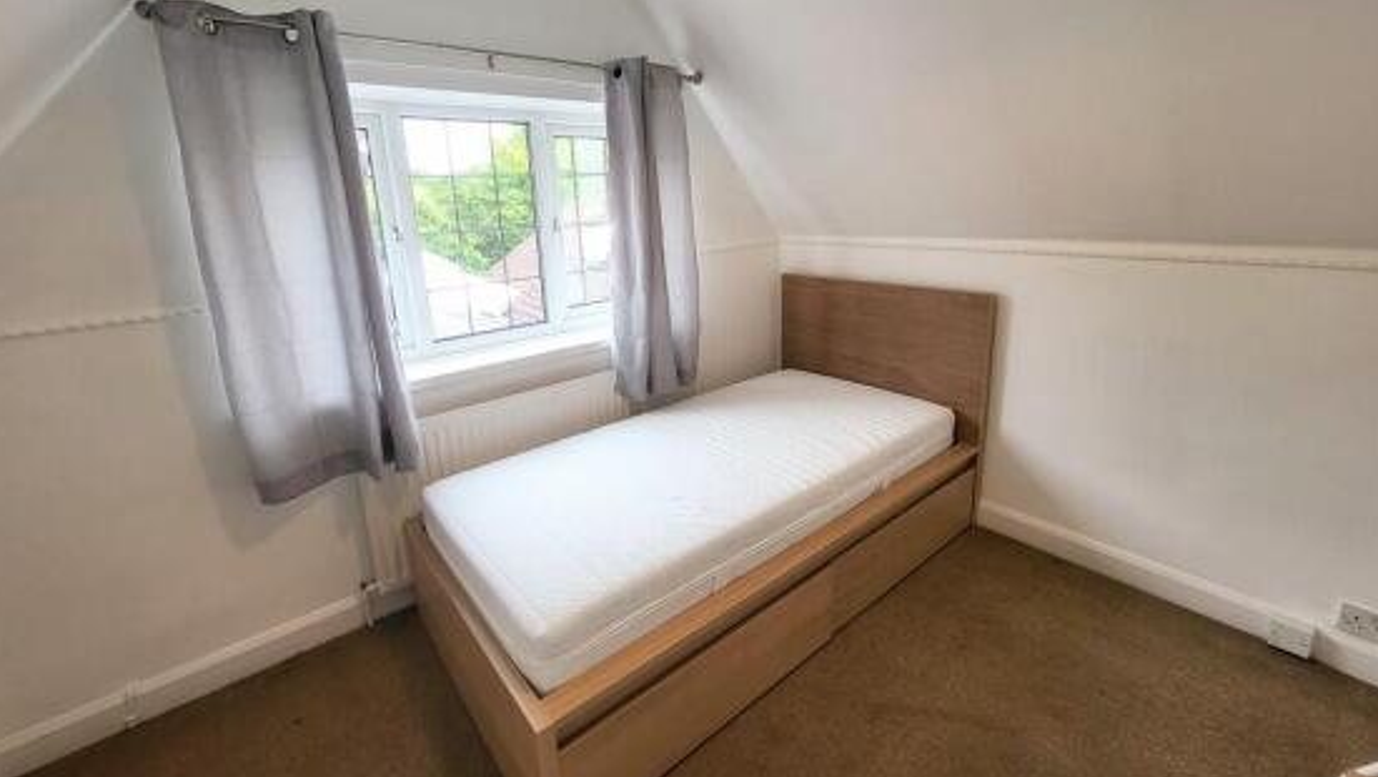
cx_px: 675
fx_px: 548
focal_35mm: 15
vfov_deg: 70.1
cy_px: 322
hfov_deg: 103.0
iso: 50
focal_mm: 1.74
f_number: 2.2
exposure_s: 1/100
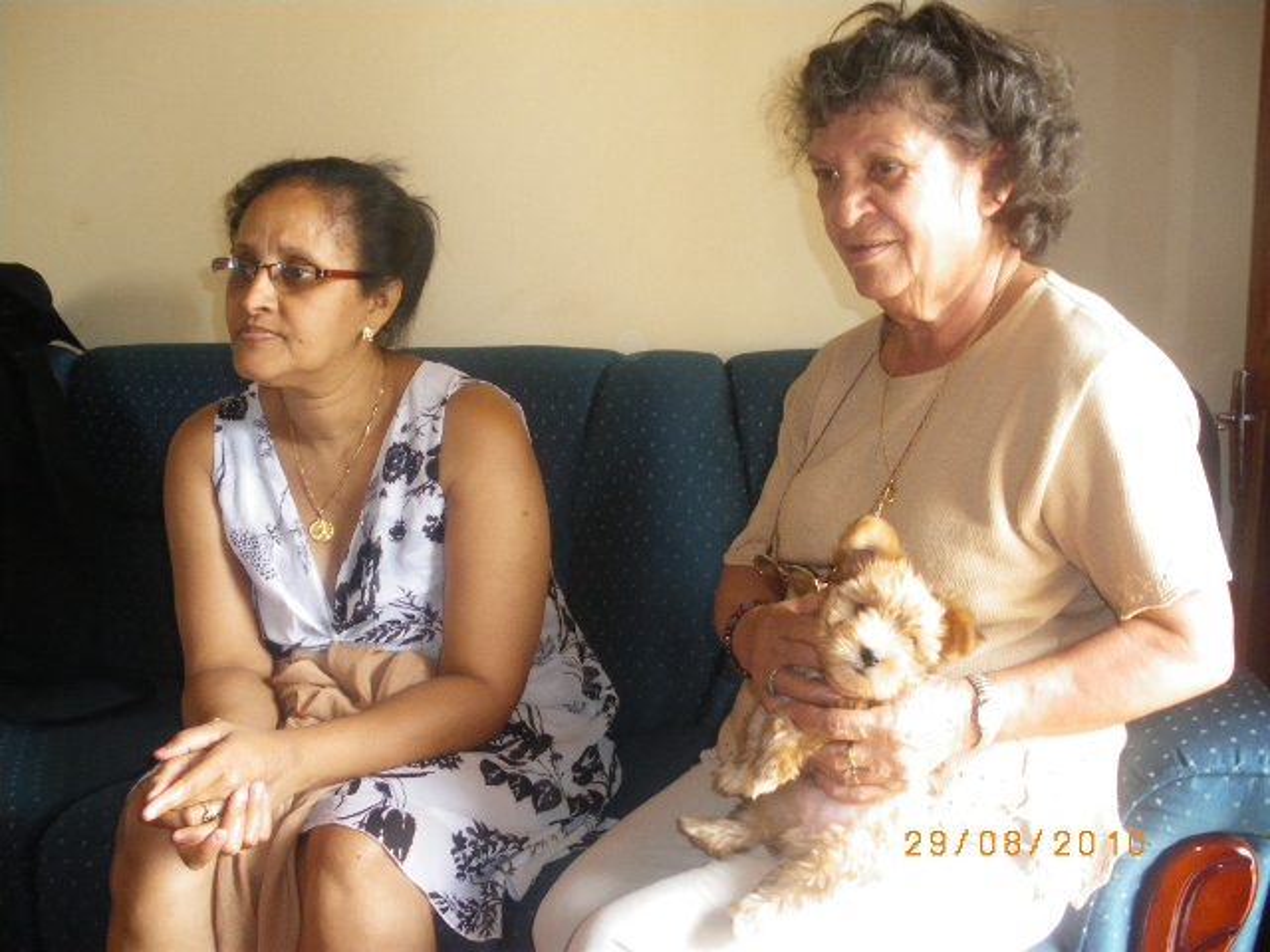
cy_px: 476
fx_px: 1321
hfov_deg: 51.4
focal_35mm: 36
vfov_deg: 39.7
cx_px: 635
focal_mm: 6.3
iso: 320
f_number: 3.5
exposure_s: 1/50
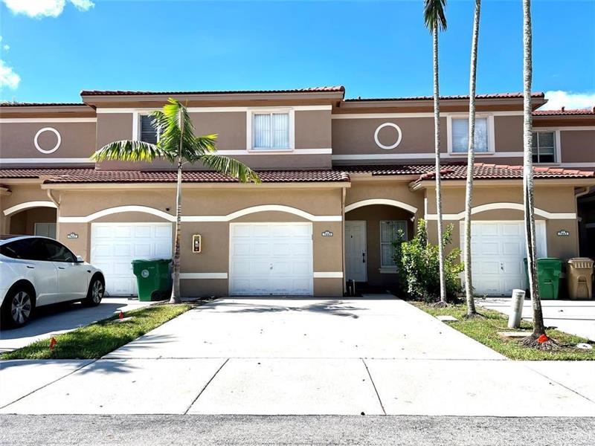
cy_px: 223
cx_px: 298
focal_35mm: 26
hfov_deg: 67.3
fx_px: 447
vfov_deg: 53.1
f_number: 1.5
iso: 50
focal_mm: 5.7
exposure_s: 1/4630
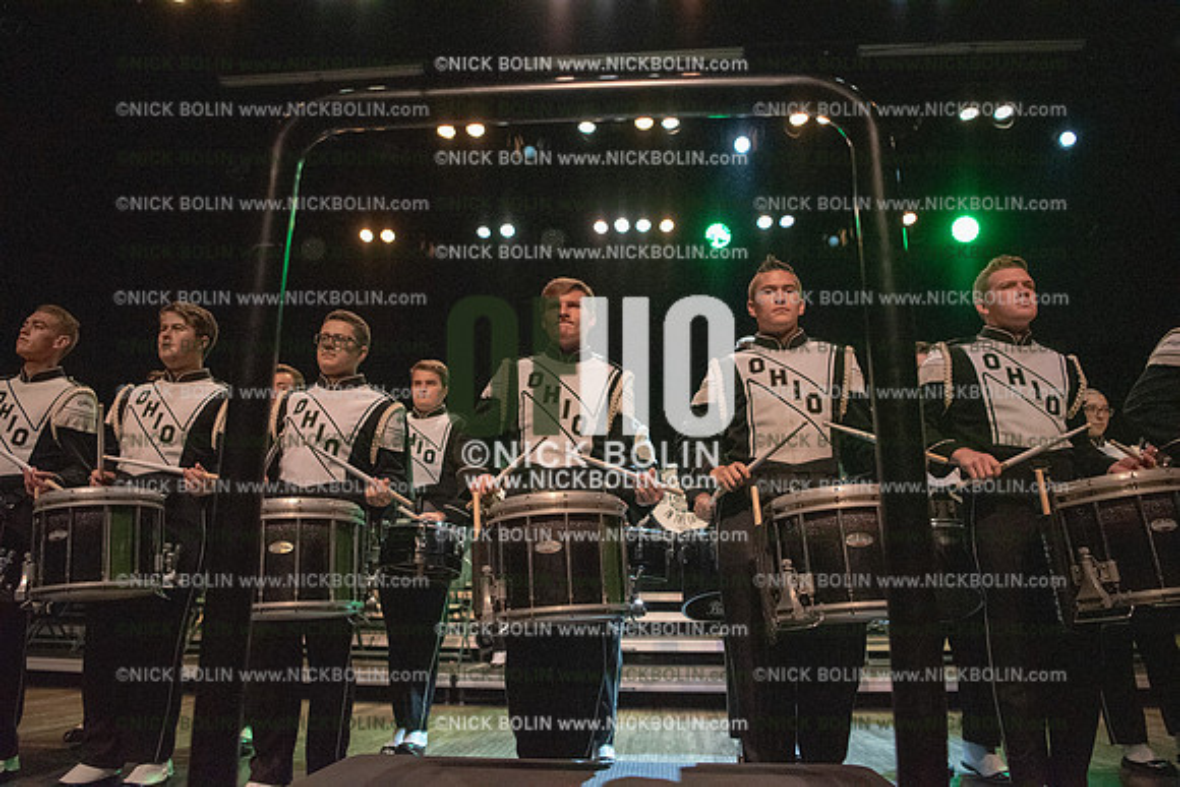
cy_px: 394
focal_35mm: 24
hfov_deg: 73.7
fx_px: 787
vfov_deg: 53.2
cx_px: 590
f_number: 2.8
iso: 10000
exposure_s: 1/4000
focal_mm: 24
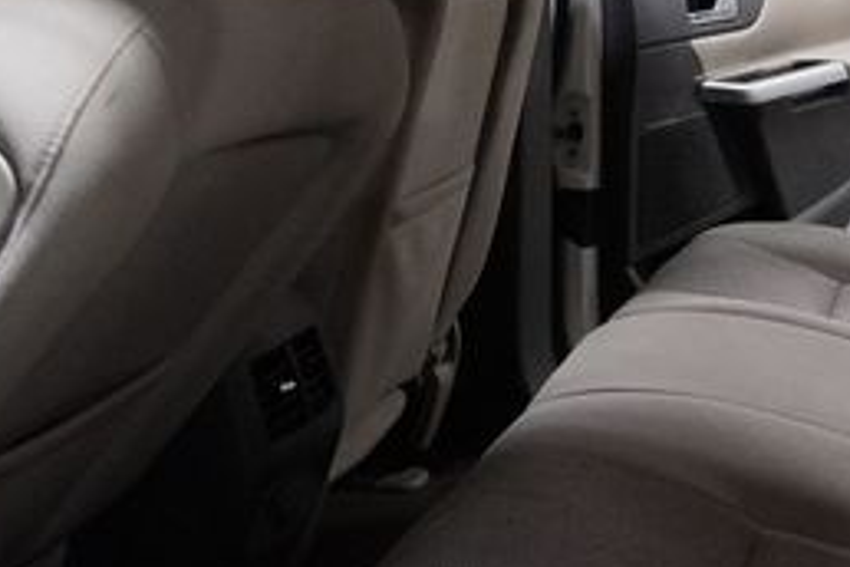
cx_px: 692
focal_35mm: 63
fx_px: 1493
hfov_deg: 30.9
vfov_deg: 20.9
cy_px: 23
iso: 6400
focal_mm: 17
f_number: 3.5
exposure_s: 1/160
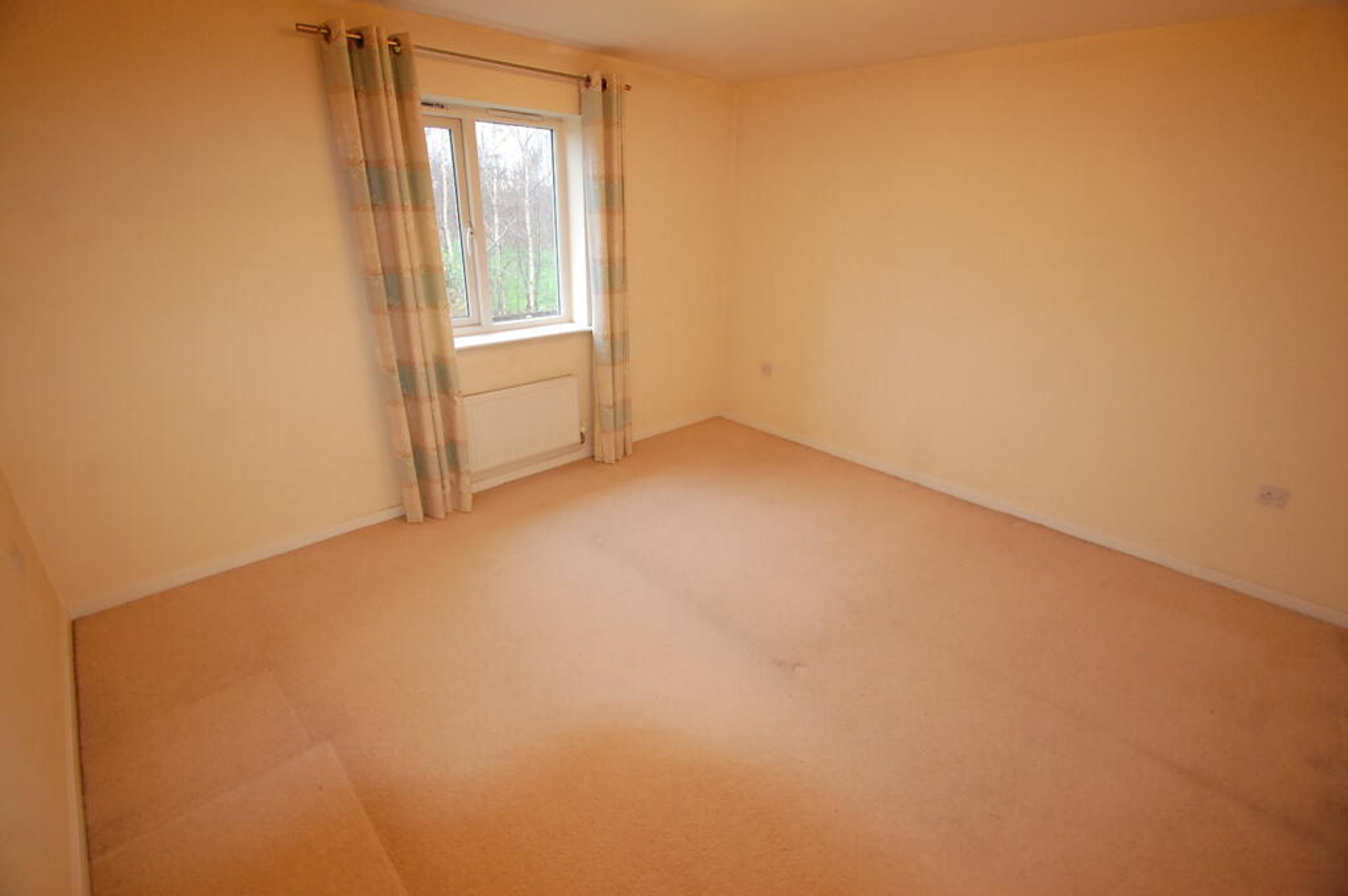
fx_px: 561
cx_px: 674
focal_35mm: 15
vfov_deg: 77.2
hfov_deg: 100.4
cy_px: 448
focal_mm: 10
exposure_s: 1/60
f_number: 4
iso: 1600
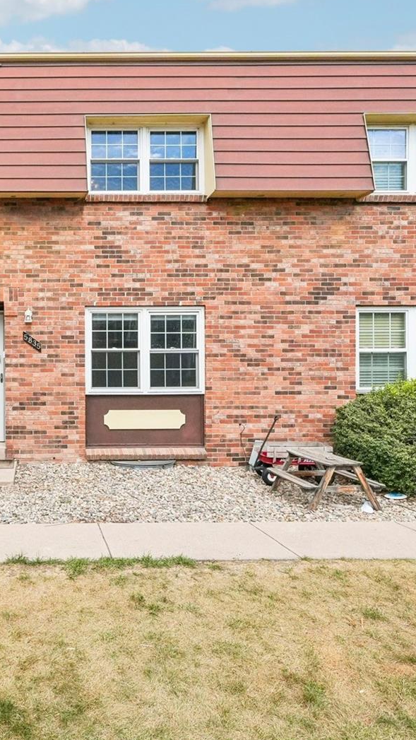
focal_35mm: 24
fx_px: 471
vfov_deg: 76.3
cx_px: 32
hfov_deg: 43.1
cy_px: 368
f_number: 8
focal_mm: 10
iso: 800
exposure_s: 1/2000
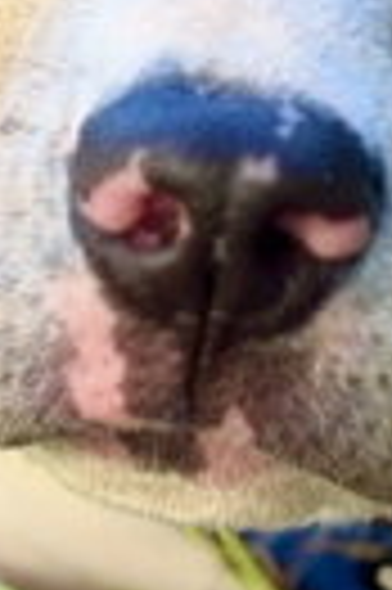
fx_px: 4176
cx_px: 293
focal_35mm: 255
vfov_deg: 8.1
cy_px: 227
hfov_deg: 5.4
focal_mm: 6.76
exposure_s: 1/493
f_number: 1.78
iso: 64
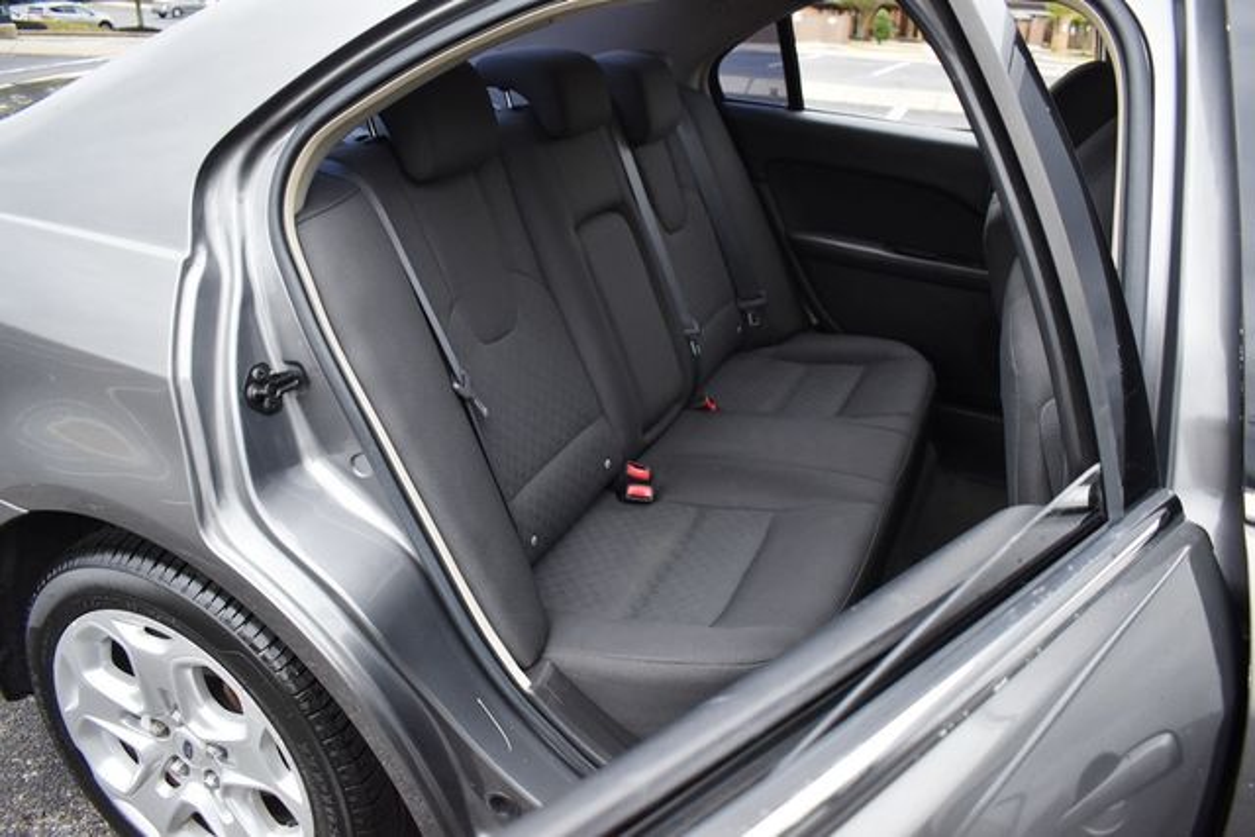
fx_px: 941
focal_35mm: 27
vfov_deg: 48.0
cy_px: 418
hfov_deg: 67.4
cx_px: 628
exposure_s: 1/125
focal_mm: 18
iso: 800
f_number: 3.5
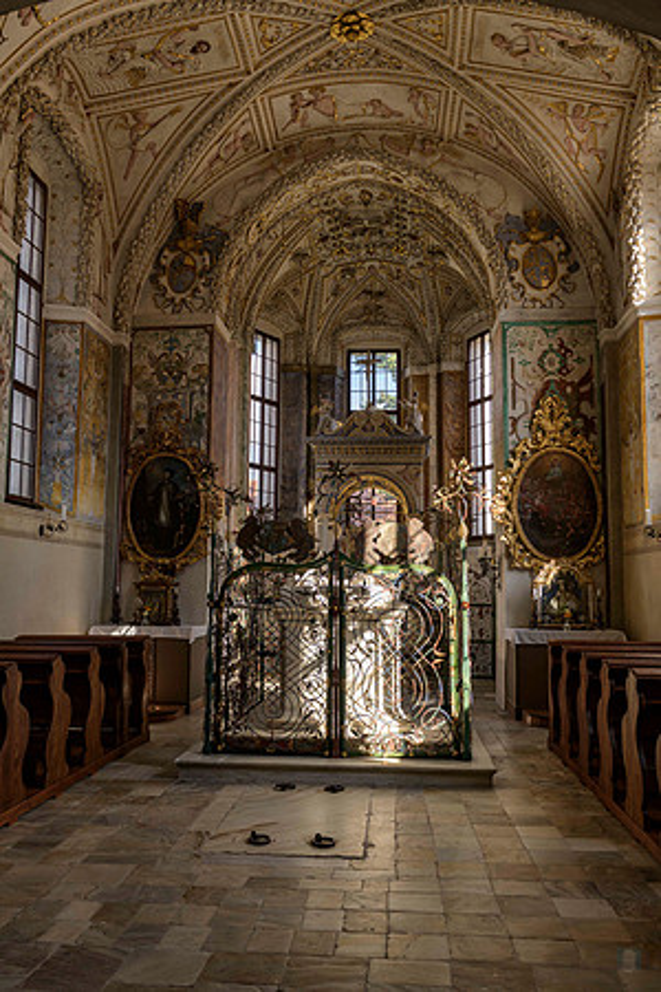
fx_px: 881
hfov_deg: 41.1
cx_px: 330
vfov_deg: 58.7
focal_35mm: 32
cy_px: 496
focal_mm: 32
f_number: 5.6
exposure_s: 1/60
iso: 72
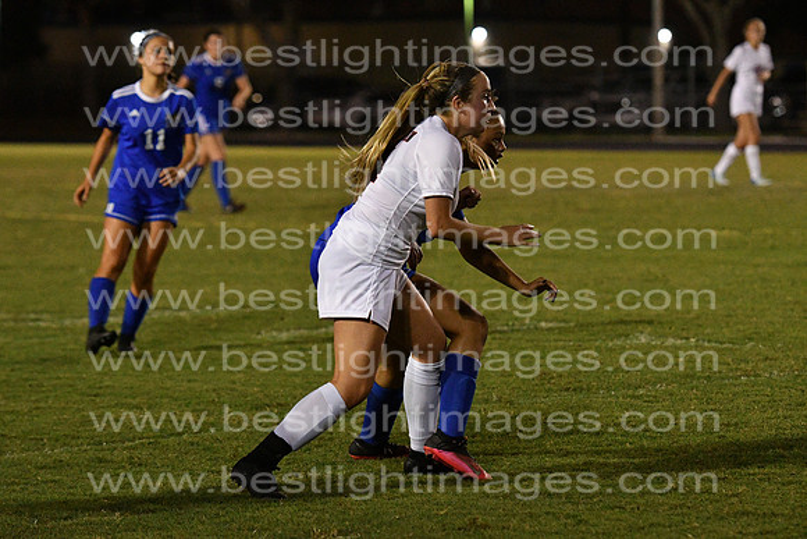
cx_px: 404
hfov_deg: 11.0
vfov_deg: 7.3
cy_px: 270
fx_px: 4204
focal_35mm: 188
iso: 8000
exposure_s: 1/800
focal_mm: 125
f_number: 4
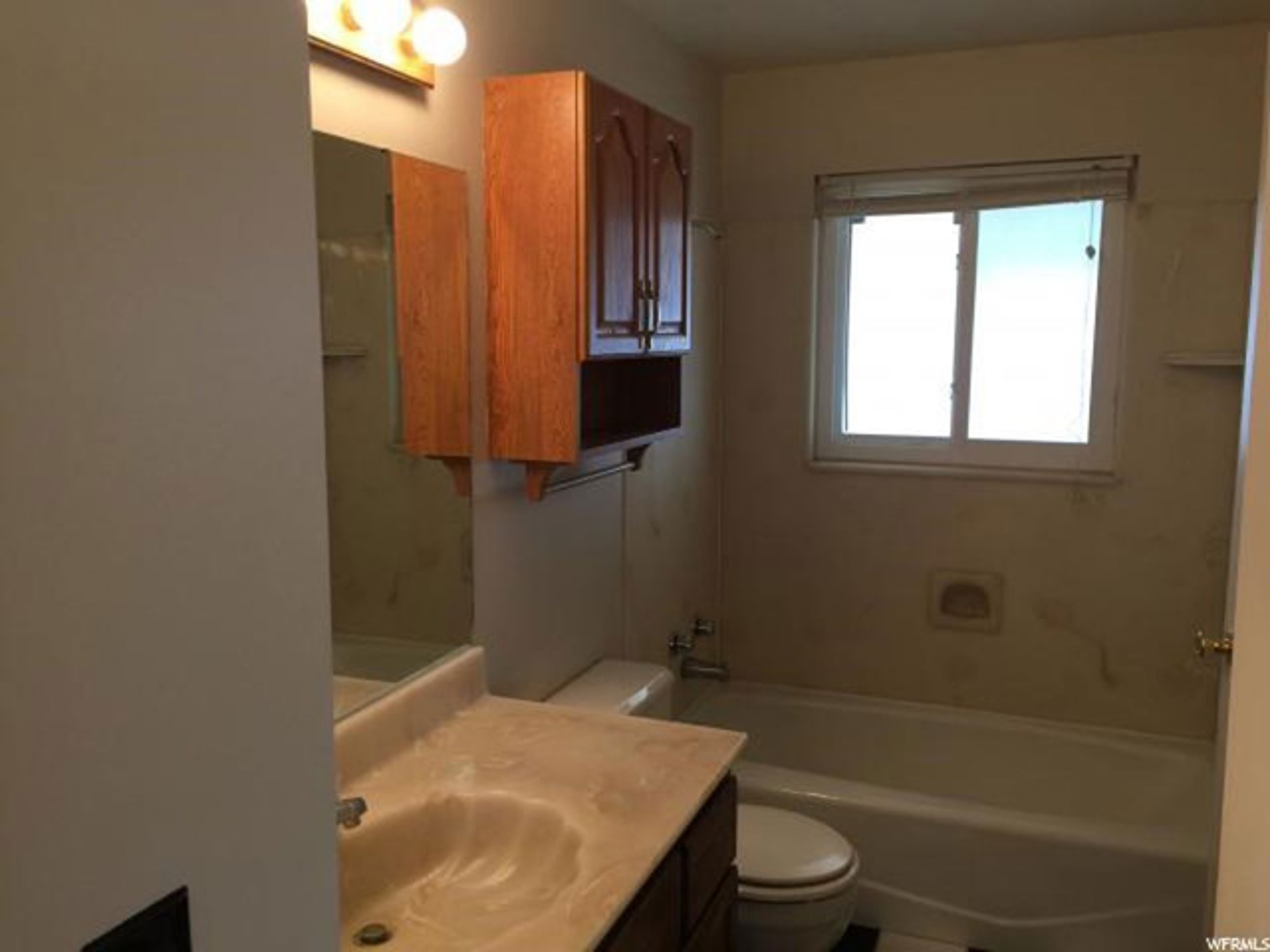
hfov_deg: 61.7
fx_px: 1064
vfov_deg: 48.2
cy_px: 476
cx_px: 635
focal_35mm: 29
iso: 40
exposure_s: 1/30
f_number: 2.2
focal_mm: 4.15
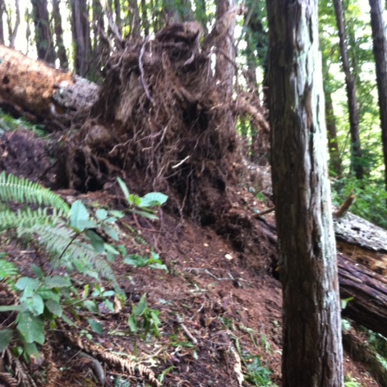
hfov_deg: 39.7
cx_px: 243
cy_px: 194
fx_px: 531
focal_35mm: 42
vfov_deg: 40.0
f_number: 2.8
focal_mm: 3.85
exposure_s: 1/15
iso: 125
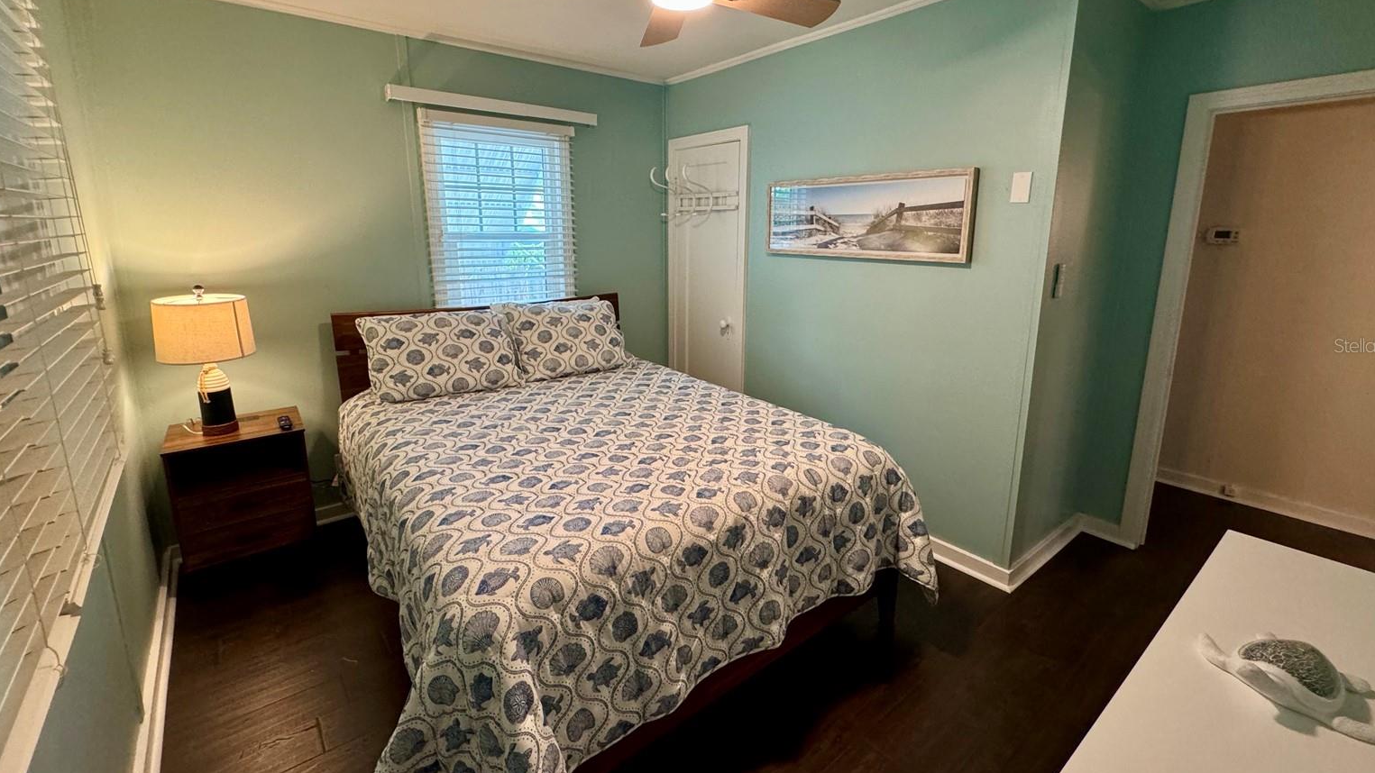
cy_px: 345
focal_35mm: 16
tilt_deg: -12.8
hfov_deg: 99.4
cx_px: 698
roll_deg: -0.5
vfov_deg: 66.9
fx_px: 583
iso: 250
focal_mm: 2.22
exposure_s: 1/60
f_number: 2.2
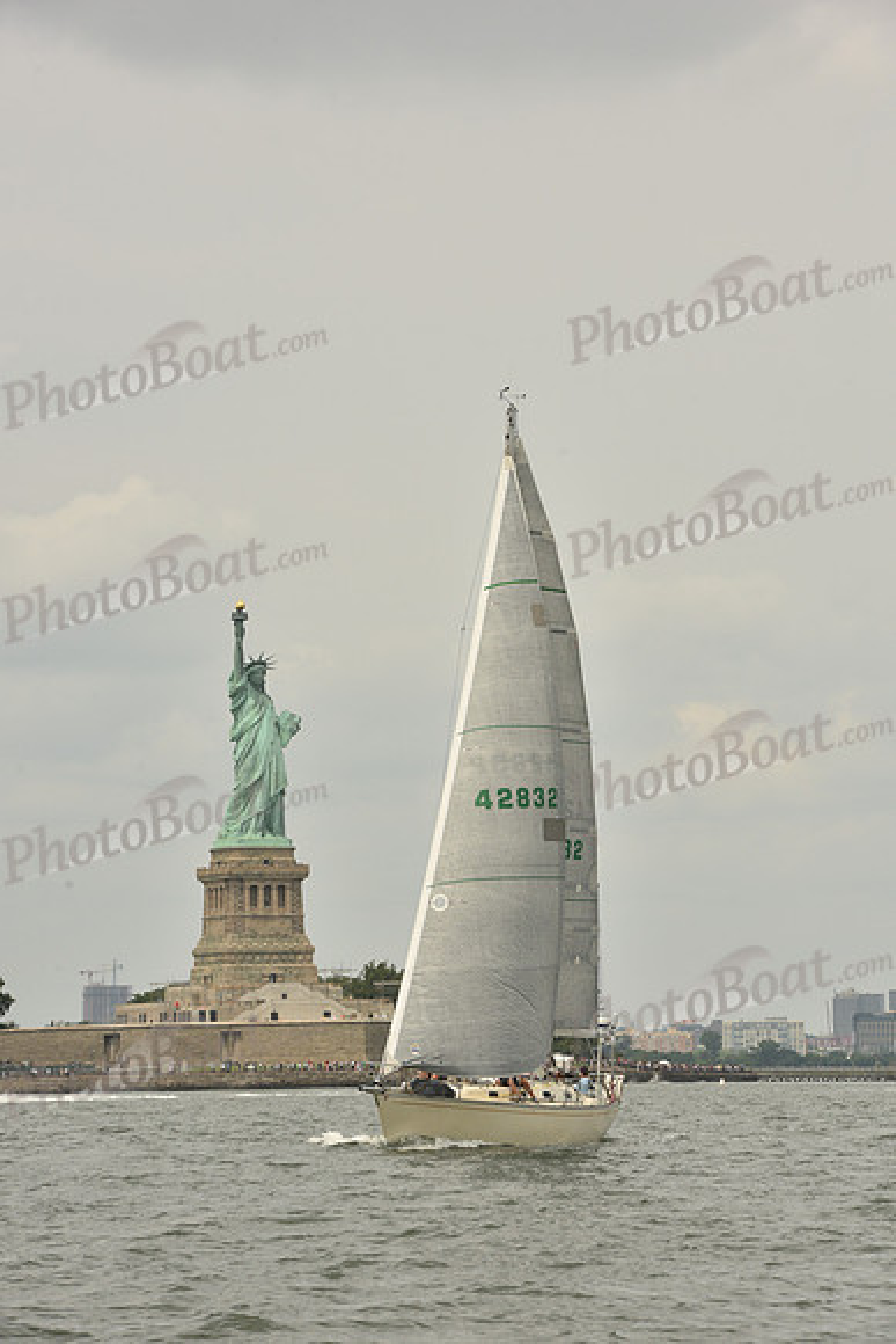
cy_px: 672
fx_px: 5037
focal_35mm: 135
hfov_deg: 10.2
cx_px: 448
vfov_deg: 15.2
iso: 250
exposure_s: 1/640
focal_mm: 135
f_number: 11
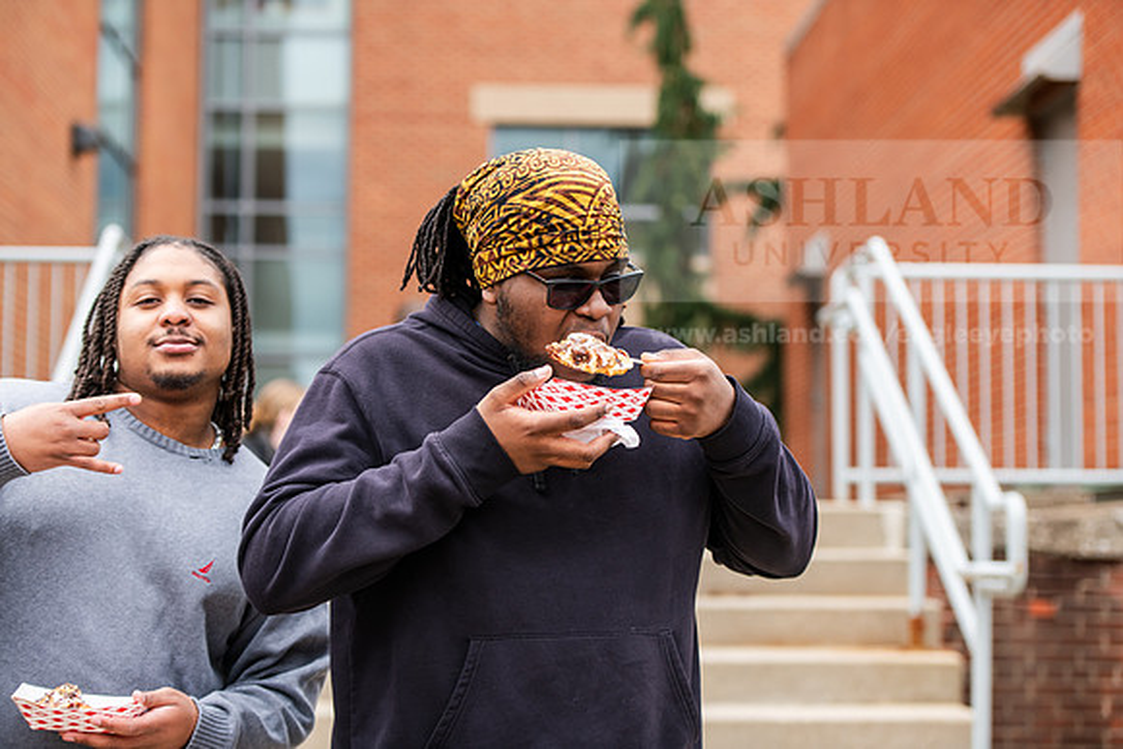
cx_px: 562
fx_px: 2434
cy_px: 374
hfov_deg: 26.0
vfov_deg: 17.5
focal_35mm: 78
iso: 160
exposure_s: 1/800
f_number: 3.2
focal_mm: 78
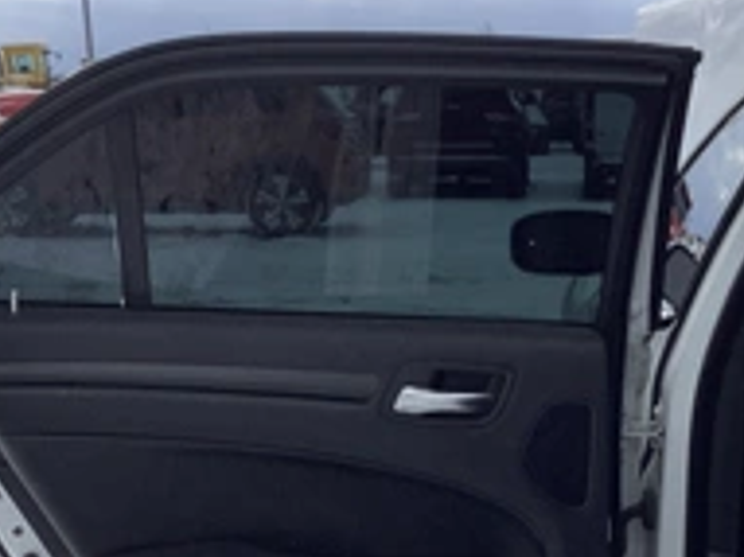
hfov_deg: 29.6
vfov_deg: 22.1
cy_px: 491
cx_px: 506
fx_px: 1396
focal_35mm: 65
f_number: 2.4
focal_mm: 3.3
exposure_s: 1/1664
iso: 25
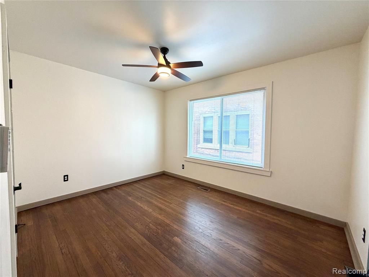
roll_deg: -0.6
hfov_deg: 102.1
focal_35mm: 14
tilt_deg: -2.6
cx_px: 184
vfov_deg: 85.7
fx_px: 149
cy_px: 138
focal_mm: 2.22
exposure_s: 1/60
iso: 200
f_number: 2.2
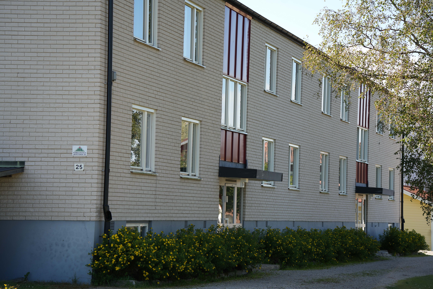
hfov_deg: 20.6
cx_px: 216
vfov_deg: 13.8
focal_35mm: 99
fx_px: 1191
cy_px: 144
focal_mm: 99
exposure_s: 1/160
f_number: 5.6
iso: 100
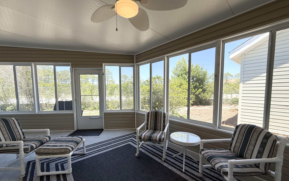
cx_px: 146
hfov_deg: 101.5
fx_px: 118
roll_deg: +0.1
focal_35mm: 15
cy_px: 100
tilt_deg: -4.4
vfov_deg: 74.6
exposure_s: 1/596
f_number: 2.2
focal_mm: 2.22
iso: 64
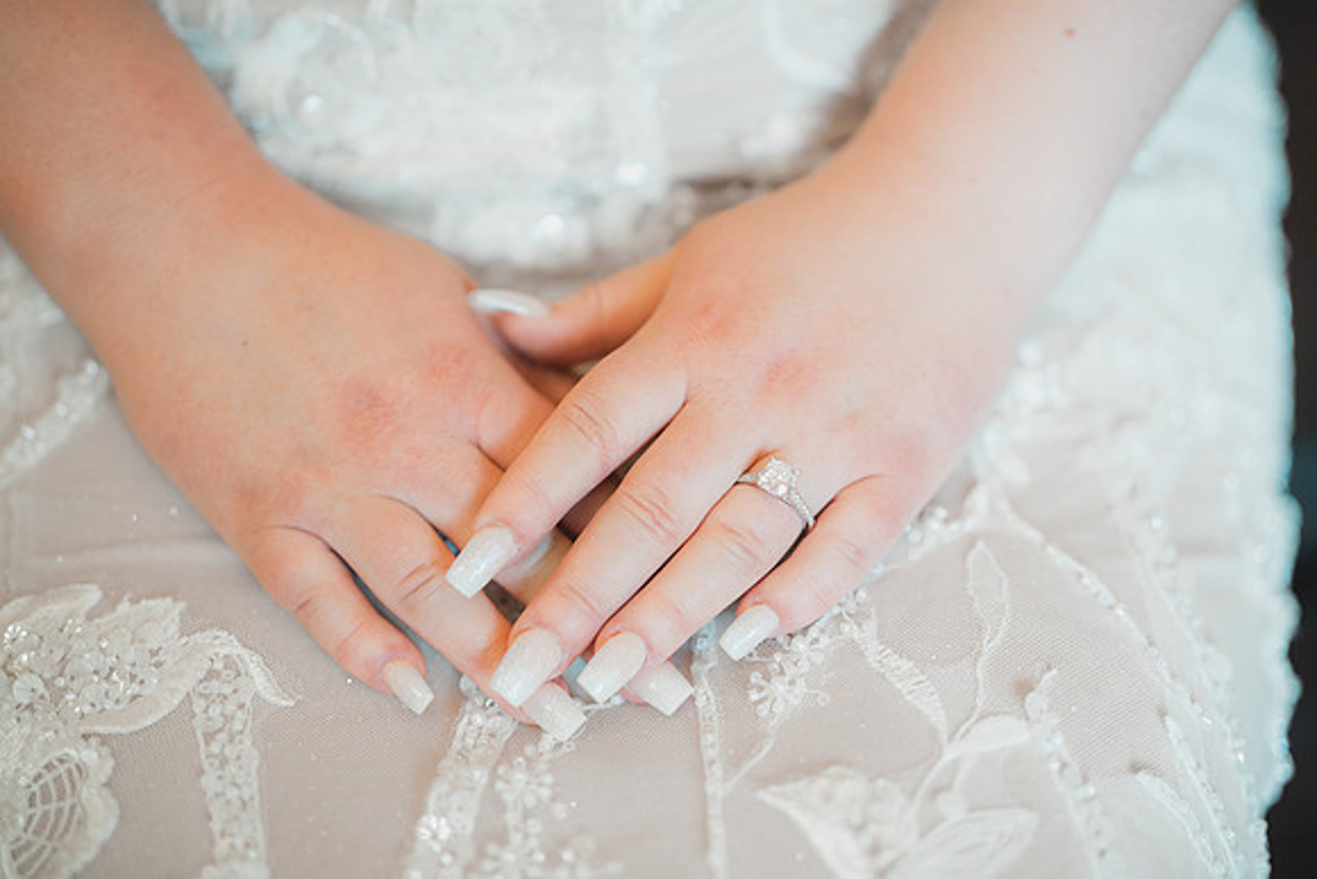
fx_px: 1830
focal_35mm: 50
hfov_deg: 39.6
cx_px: 658
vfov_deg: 27.0
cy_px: 440
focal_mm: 50
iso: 1250
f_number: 1.4
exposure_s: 1/320
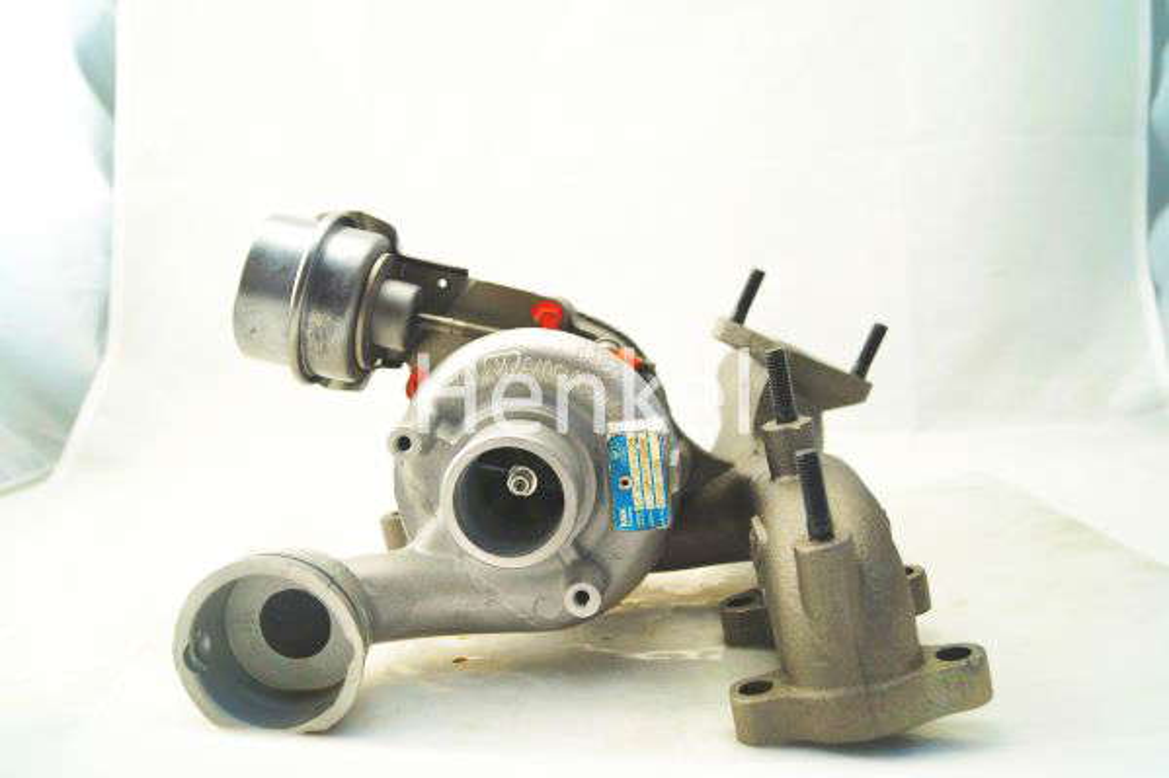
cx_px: 584
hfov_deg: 57.2
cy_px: 389
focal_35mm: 33
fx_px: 1071
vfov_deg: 39.9
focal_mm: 22
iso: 125
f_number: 4
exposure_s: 1/160
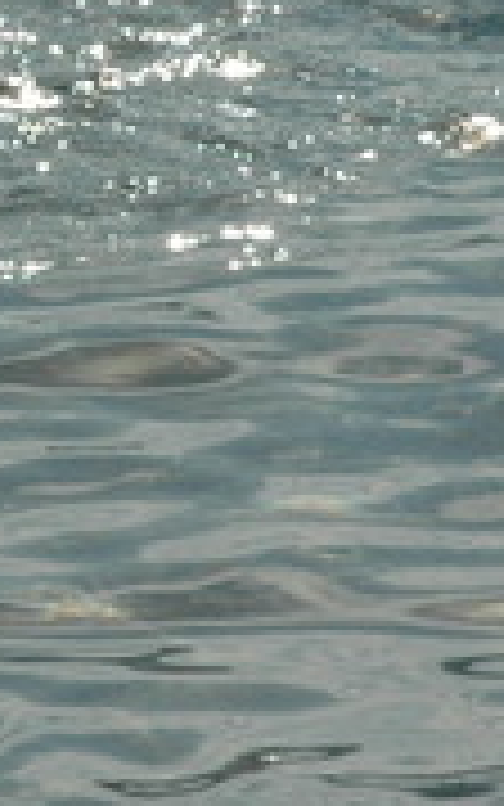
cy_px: -2
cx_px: -806
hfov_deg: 2.7
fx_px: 10519
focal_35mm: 479
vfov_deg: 4.4
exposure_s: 1/800
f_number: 14
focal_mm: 56
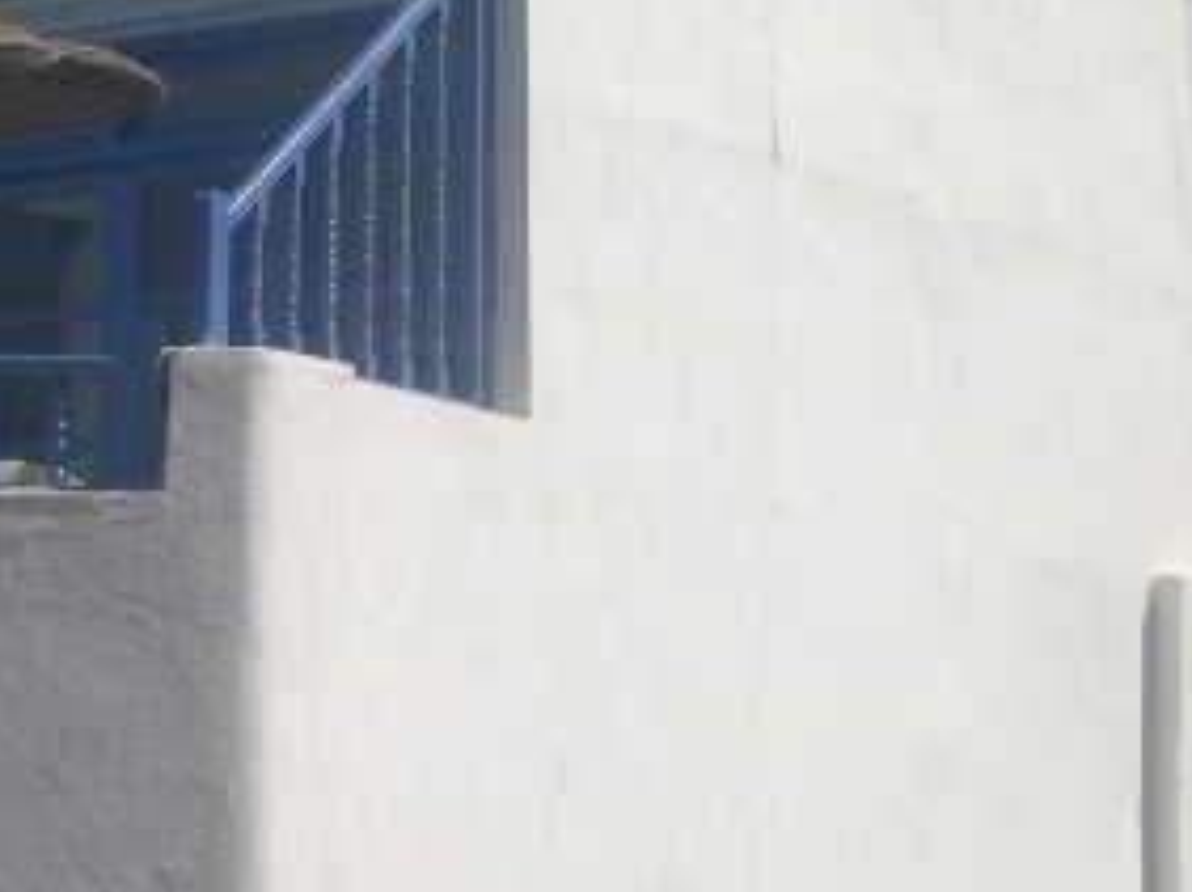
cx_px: -76
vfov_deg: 7.1
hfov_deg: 9.4
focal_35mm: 209
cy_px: 51
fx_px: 7191
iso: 100
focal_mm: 19.5
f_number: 12
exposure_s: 1/129
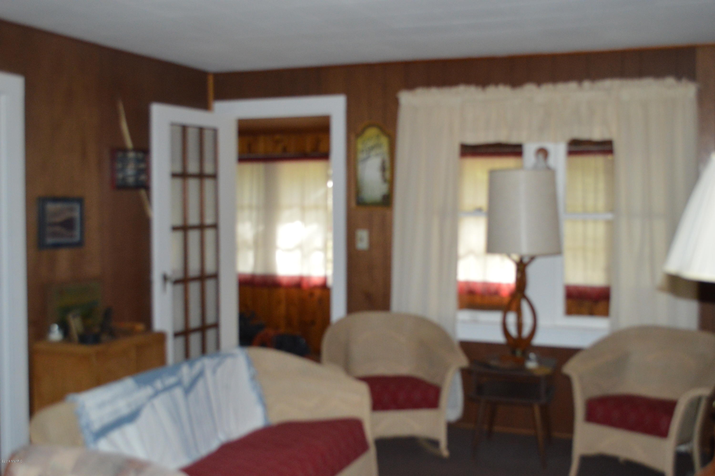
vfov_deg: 31.8
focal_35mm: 42
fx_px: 833
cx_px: 358
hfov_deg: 46.4
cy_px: 238
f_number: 4.5
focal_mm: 28
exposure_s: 1/60
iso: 1400
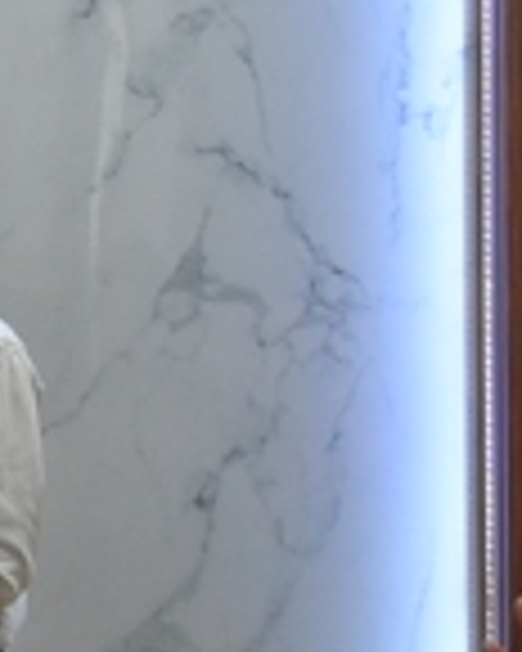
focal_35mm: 233
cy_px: 279
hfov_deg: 6.4
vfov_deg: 8.3
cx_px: -549
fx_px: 4504
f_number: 5.6
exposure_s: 1/125
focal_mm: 35
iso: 1000
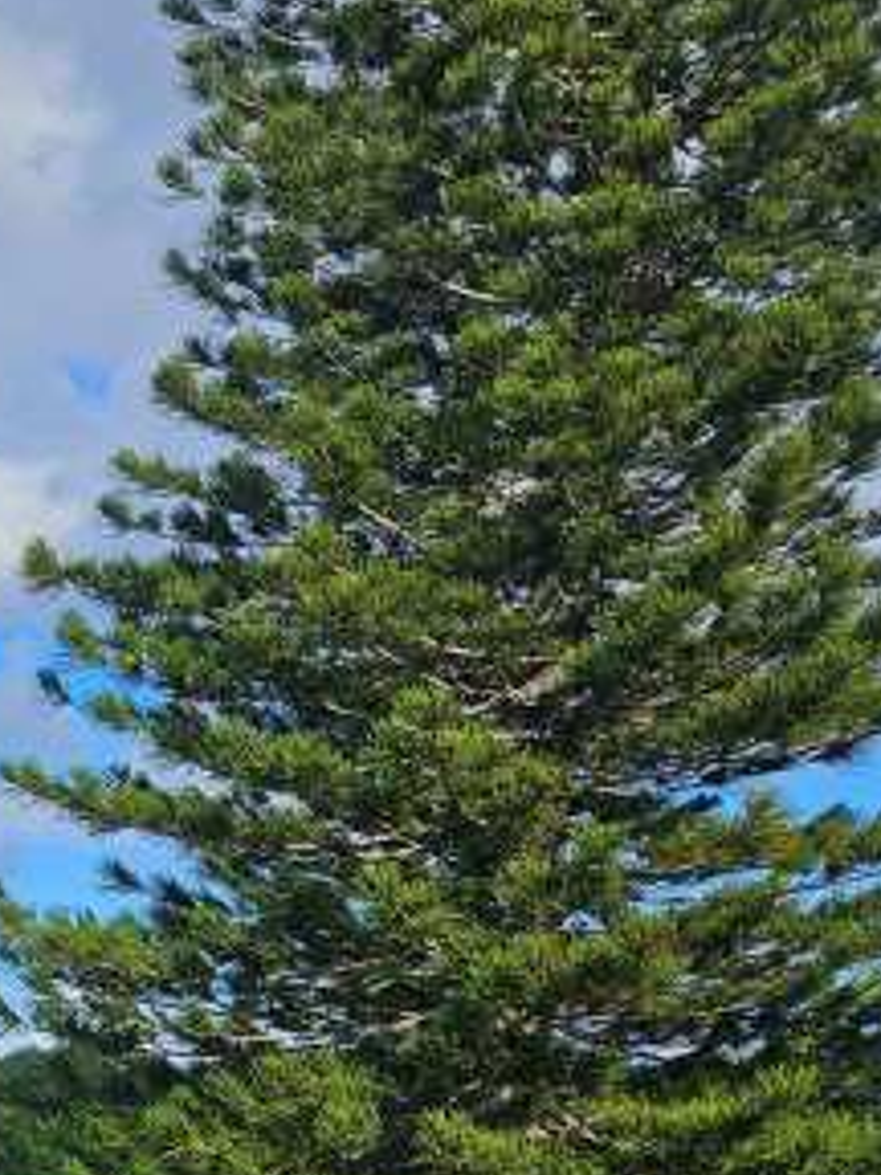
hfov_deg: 18.5
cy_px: 820
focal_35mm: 64
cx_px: -649
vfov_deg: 30.0
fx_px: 2172
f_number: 1.8
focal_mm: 5.4
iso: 25
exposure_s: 1/2835
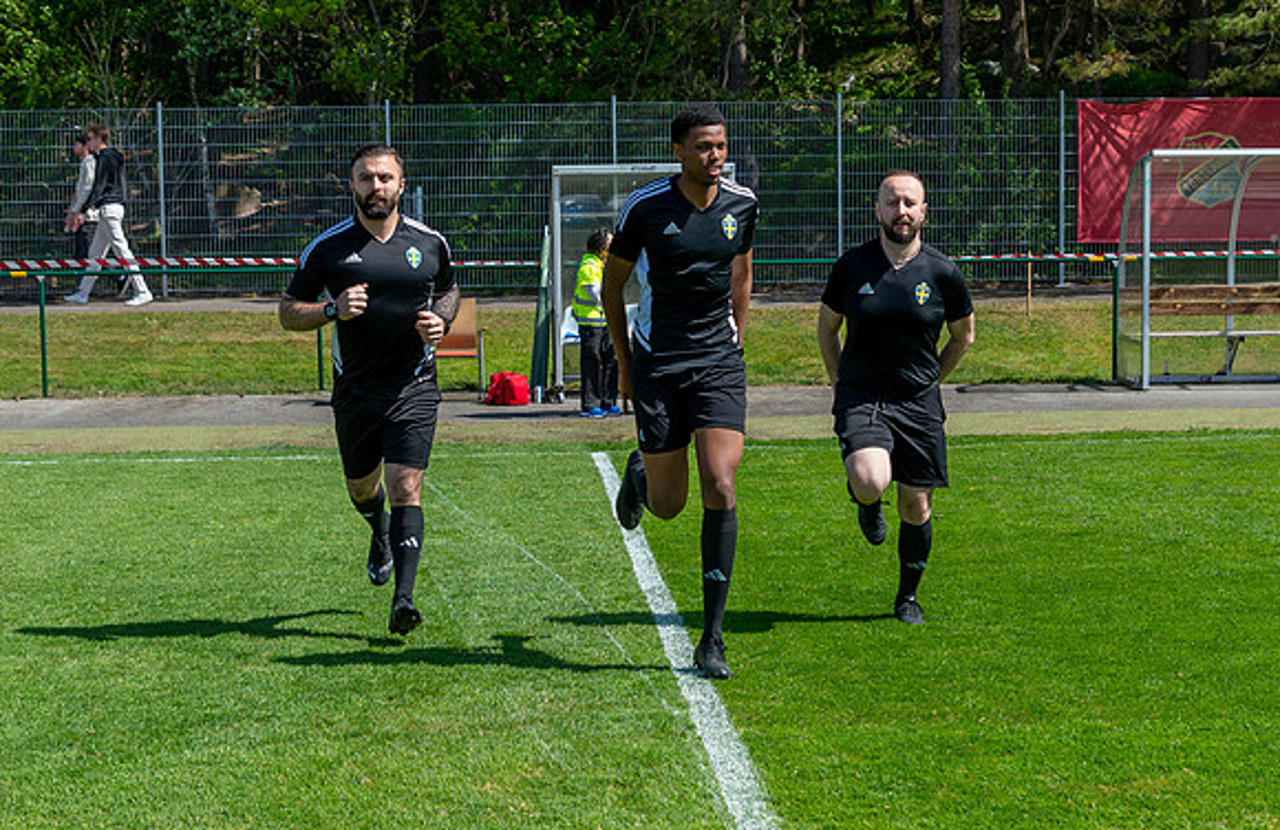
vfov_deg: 17.0
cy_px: 533
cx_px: 668
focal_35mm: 79
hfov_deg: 25.9
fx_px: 2779
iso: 140
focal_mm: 44
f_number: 4
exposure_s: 1/800
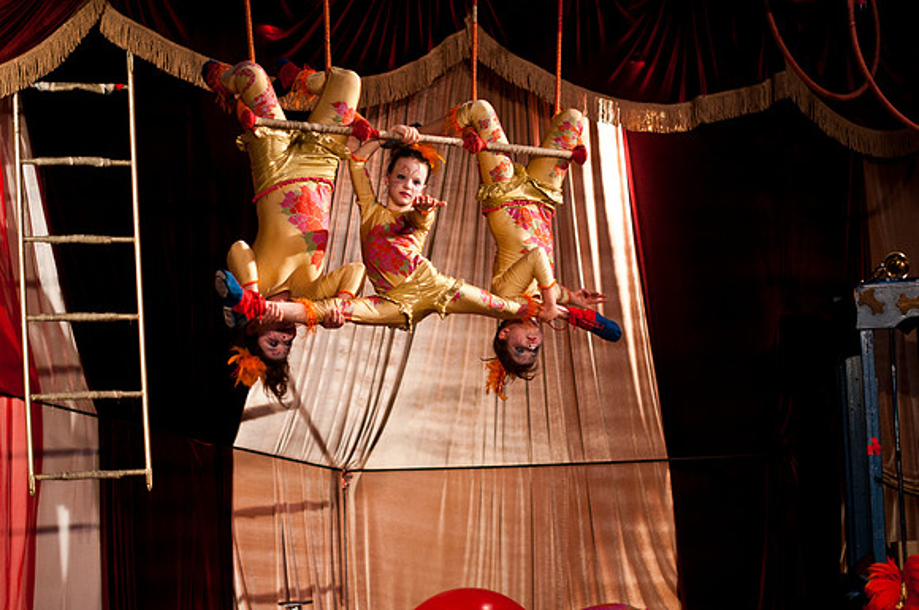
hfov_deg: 27.0
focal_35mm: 75
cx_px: 460
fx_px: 1912
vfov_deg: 18.1
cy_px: 305
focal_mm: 50
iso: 800
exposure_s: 1/200
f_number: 1.4
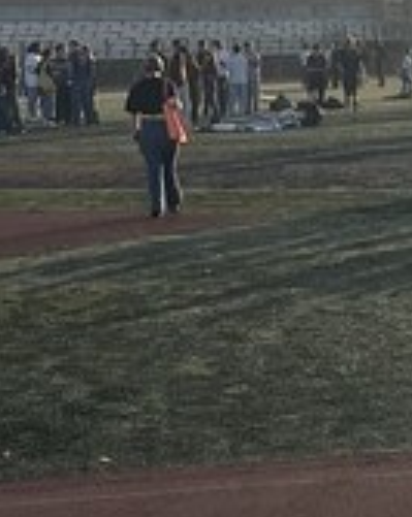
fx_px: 2384
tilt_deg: -4.3
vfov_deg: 12.4
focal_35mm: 156
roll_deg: +2.5
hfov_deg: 9.3
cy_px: 294
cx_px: 787
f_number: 1.6
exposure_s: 1/3311
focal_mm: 5.1
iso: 50
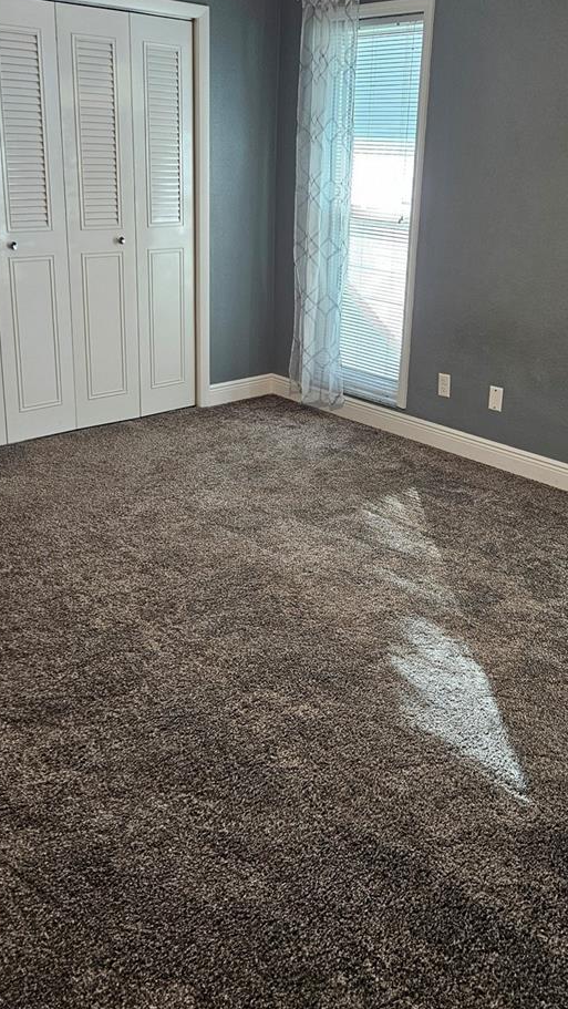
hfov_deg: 35.6
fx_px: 883
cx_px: 304
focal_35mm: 33
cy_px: 416
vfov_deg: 59.1
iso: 160
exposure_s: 1/120
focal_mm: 5.4
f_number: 1.8
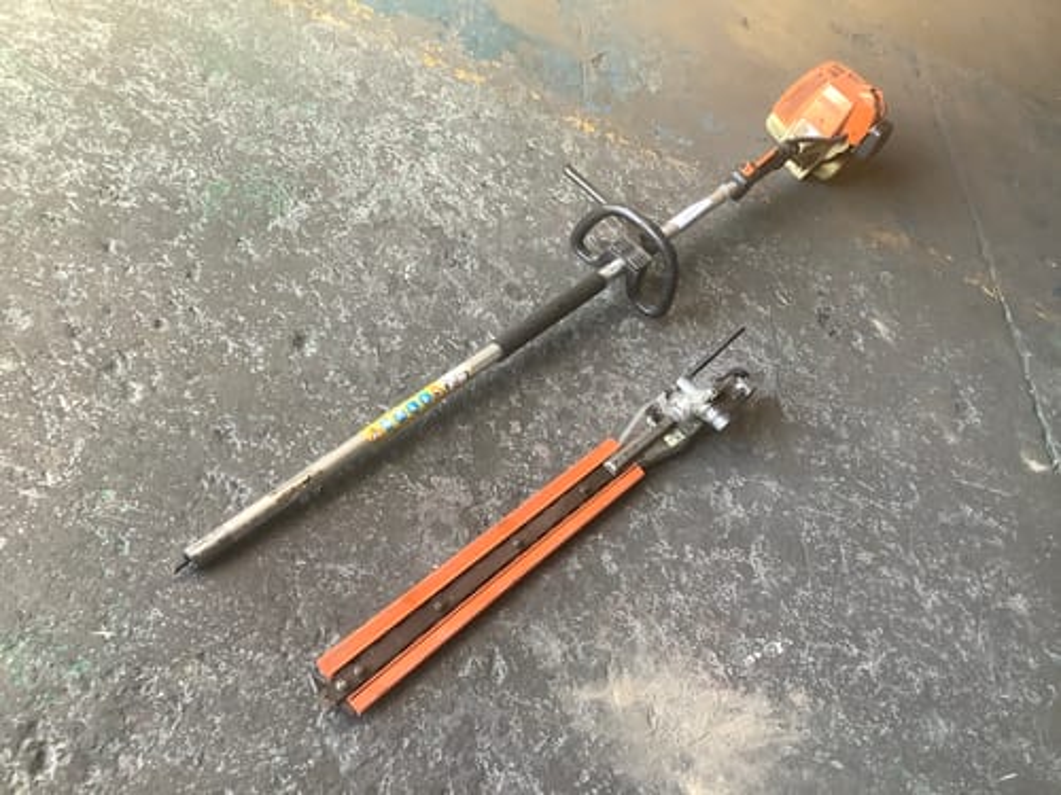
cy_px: 398
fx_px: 950
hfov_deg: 58.4
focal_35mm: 31
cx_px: 530
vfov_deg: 45.4
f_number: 2.4
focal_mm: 3.3
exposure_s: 1/50
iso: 64
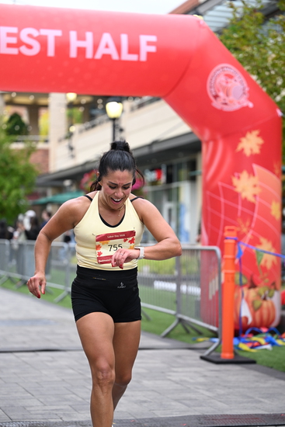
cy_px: 214
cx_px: 142
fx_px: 973
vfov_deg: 24.8
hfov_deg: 16.7
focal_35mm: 82
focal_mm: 82
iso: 1000
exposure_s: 1/1600
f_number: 2.8
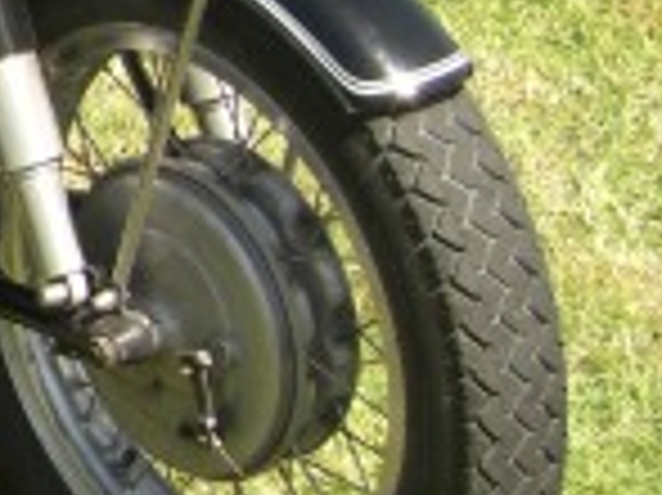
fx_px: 3459
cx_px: -648
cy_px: -29
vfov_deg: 8.1
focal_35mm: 181
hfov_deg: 10.1
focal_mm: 6.3
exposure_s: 1/320
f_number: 3.4
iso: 64
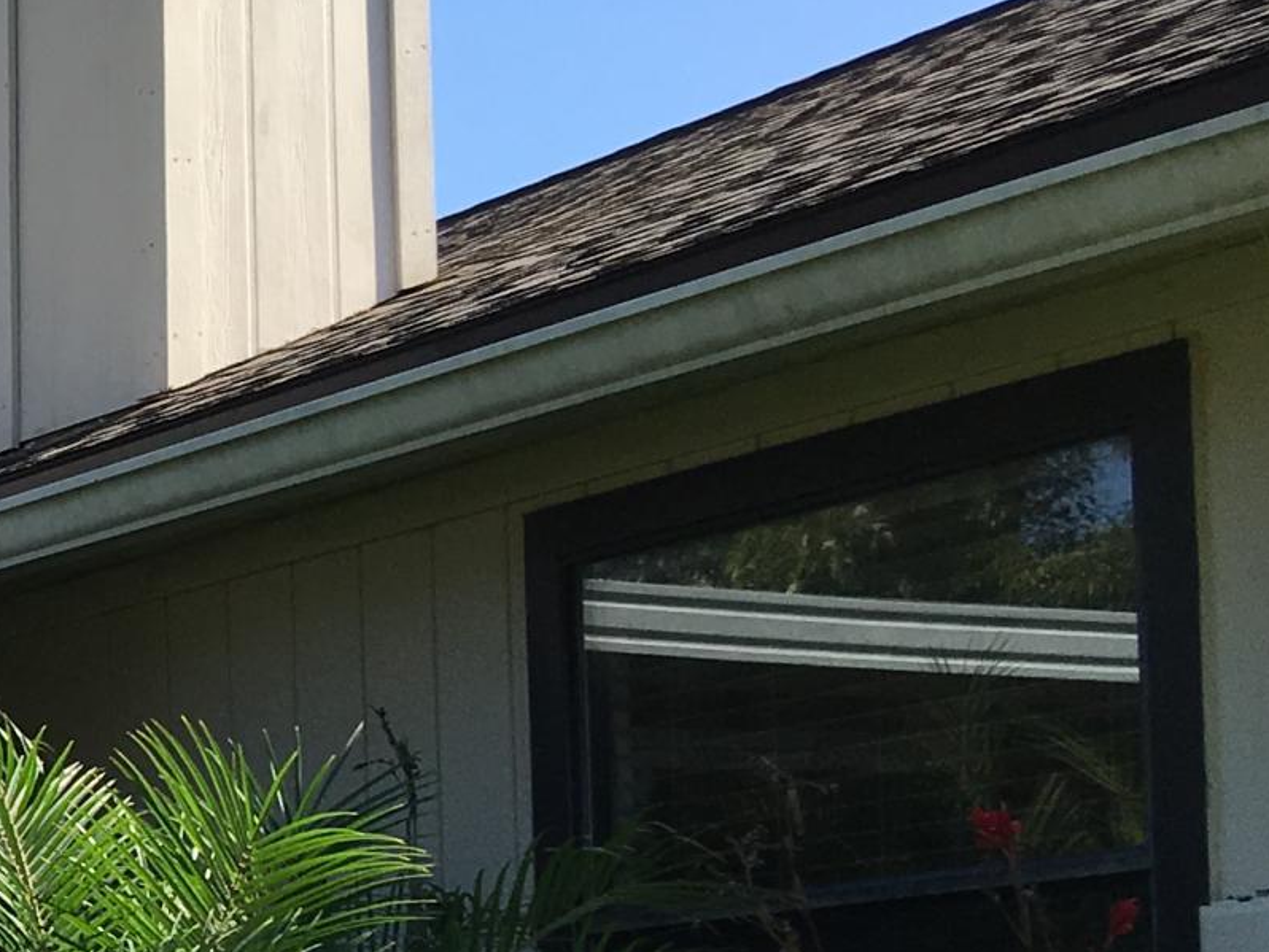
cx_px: -983
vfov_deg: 13.2
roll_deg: +0.6
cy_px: 1171
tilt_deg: +2.5
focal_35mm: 109
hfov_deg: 15.6
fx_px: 3997
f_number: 2.2
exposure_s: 1/999
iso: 25
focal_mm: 4.15
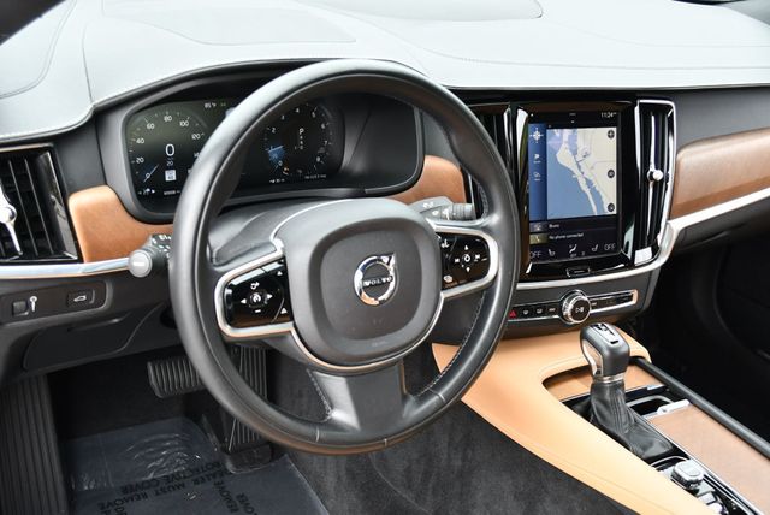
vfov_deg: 30.6
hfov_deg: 44.5
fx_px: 942
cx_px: 385
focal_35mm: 44
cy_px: 258
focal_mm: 22
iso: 400
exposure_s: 1/250
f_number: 4.5
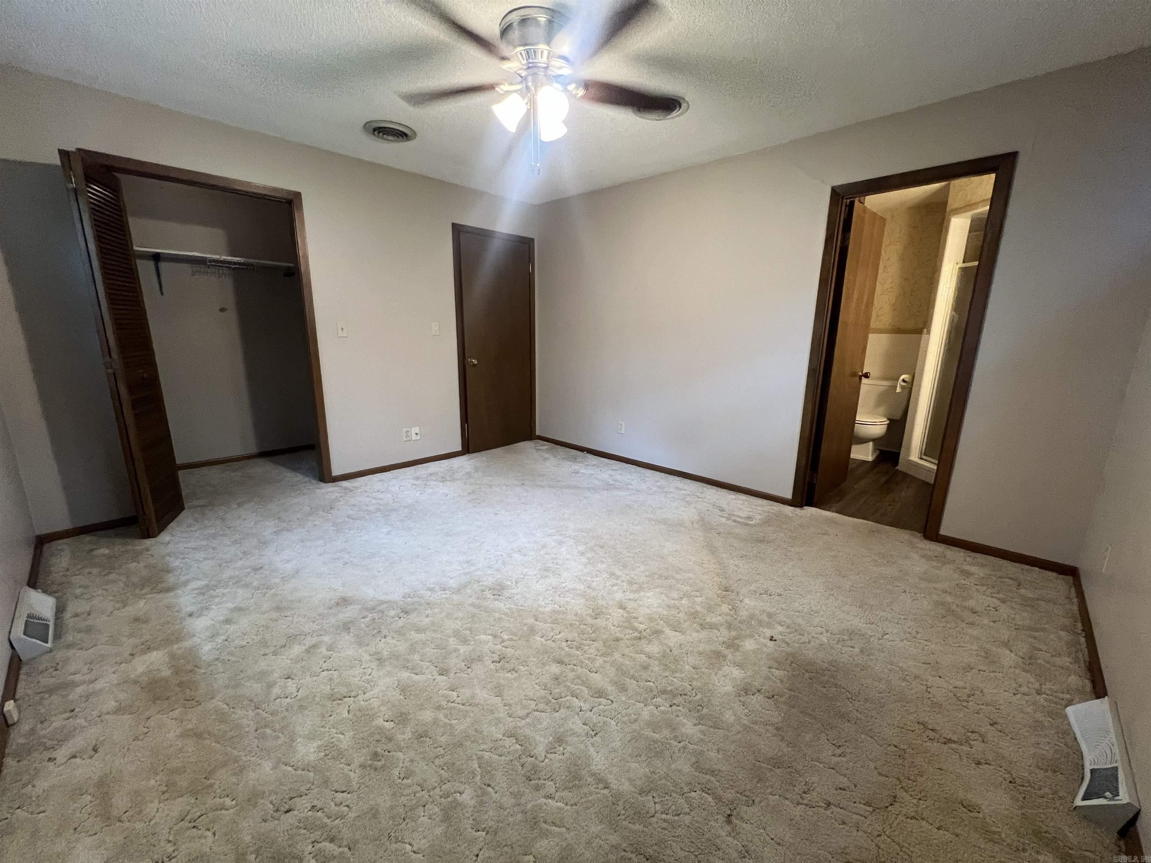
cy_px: 432
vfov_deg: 89.9
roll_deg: -0.3
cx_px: 576
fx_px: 432
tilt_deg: -13.0
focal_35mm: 13
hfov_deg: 106.2
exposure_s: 1/60
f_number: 1.8
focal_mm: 1.57
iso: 400
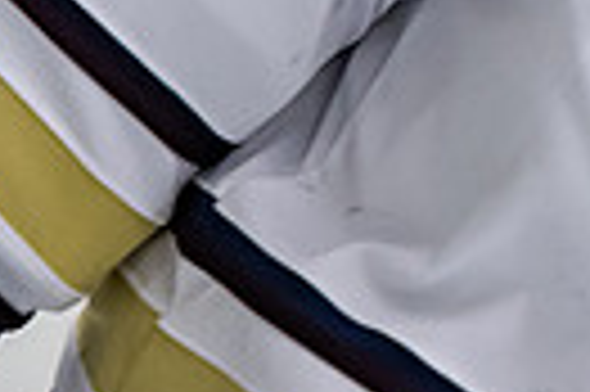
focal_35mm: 1262
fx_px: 20657
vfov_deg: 1.1
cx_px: 1027
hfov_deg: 1.6
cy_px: -291
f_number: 3.2
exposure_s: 1/800
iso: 800
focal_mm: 190
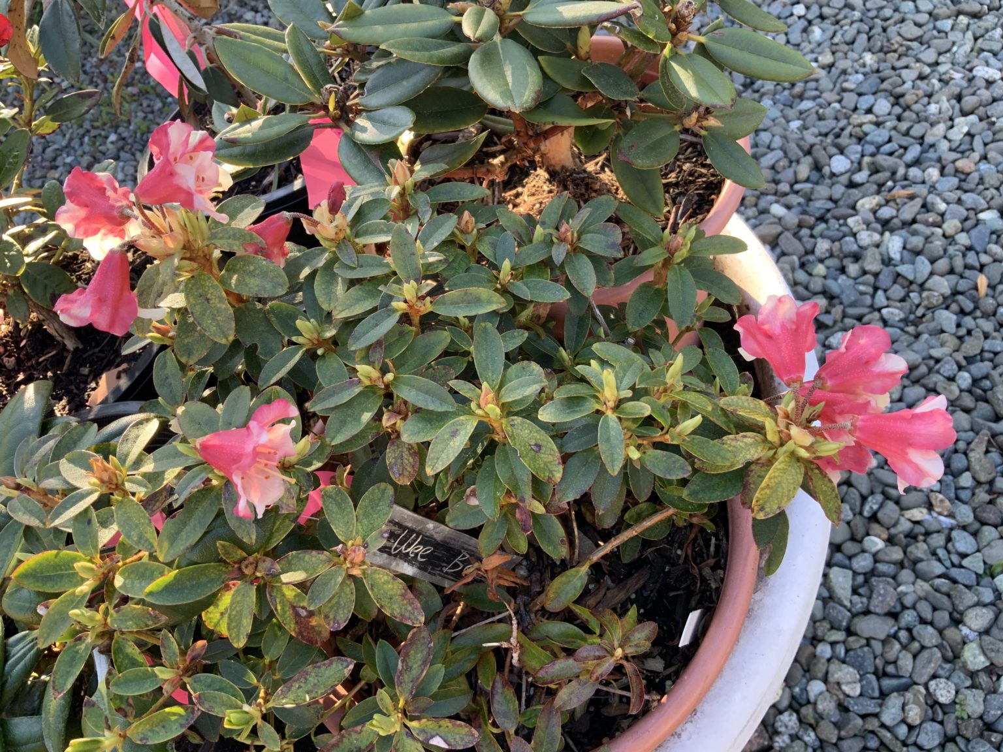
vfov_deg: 48.2
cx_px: 502
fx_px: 840
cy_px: 376
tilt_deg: -54.4
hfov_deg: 61.7
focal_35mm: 29
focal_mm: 3
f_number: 1.8
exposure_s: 1/122
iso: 40
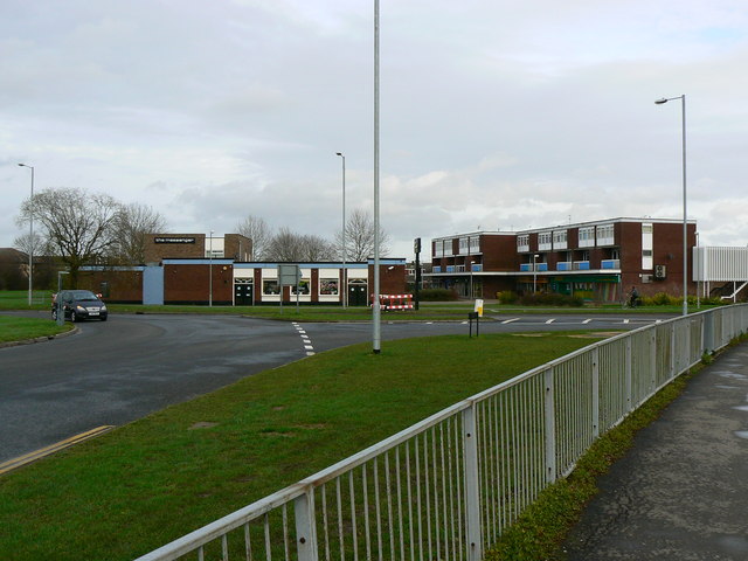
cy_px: 280
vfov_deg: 39.7
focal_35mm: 36
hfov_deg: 51.4
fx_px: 778
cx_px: 374
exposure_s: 1/160
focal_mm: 6
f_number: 5.6
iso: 80
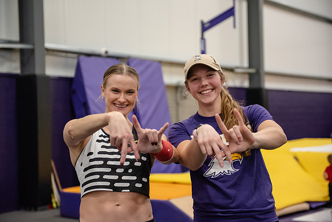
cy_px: 111
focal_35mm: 62
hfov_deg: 32.4
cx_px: 166
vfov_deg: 21.9
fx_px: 572
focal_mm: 62
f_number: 3.2
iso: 4000
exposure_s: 1/400
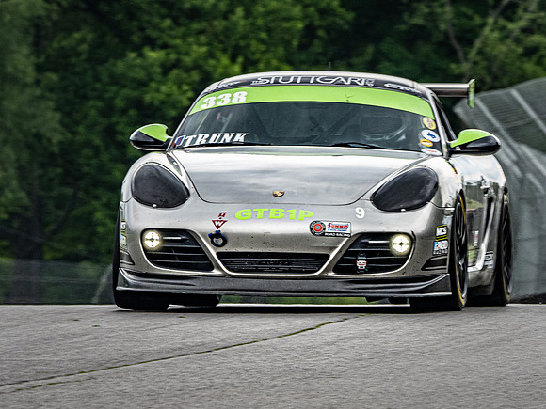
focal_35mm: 783
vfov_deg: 1.9
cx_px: 239
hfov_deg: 2.5
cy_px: 183
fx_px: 12350
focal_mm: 300
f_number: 8
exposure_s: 1/200
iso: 320
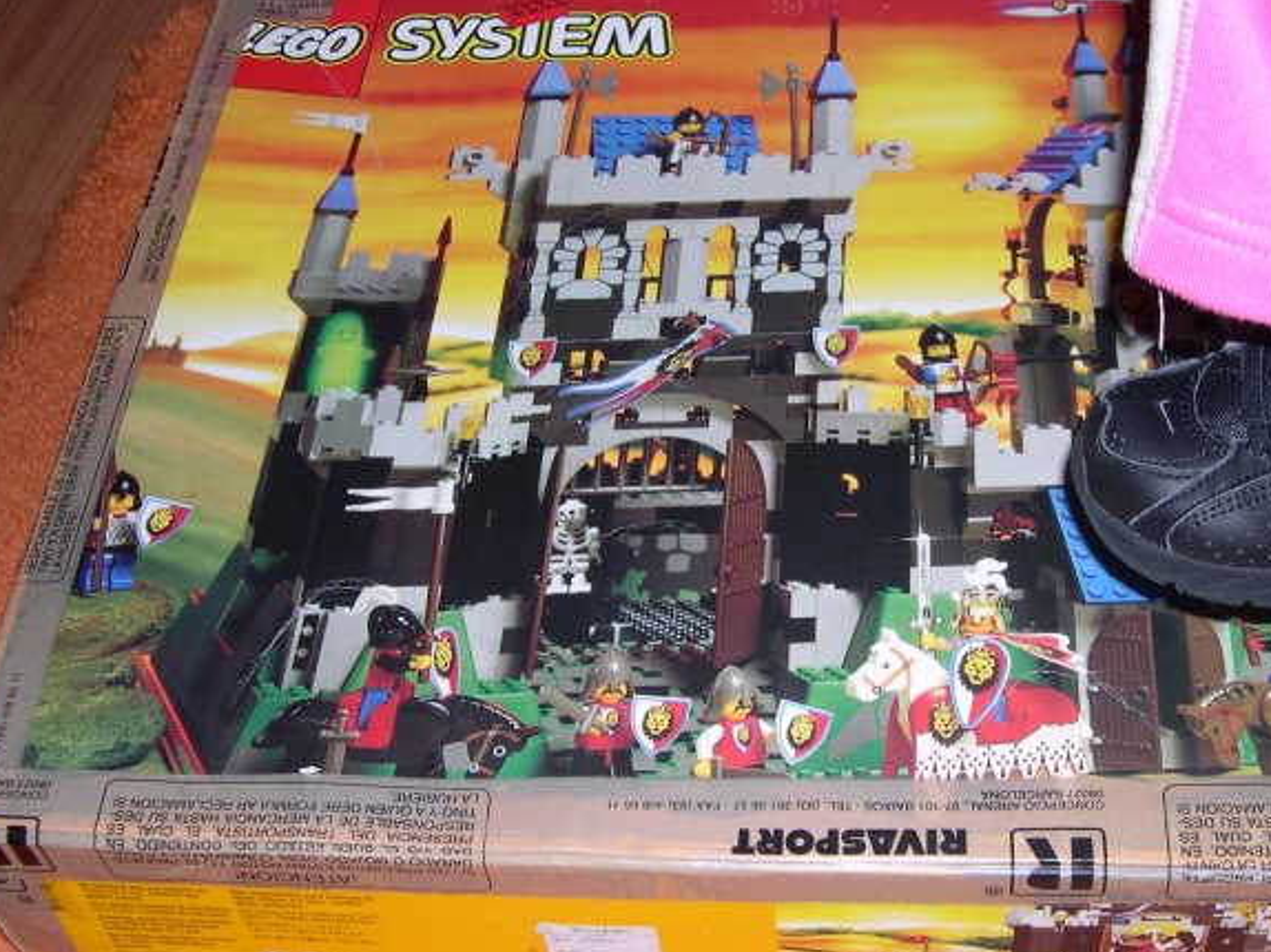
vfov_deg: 27.5
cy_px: 465
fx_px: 1945
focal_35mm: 53
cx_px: 751
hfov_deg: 36.1
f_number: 2.8
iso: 100
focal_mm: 8
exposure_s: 1/60
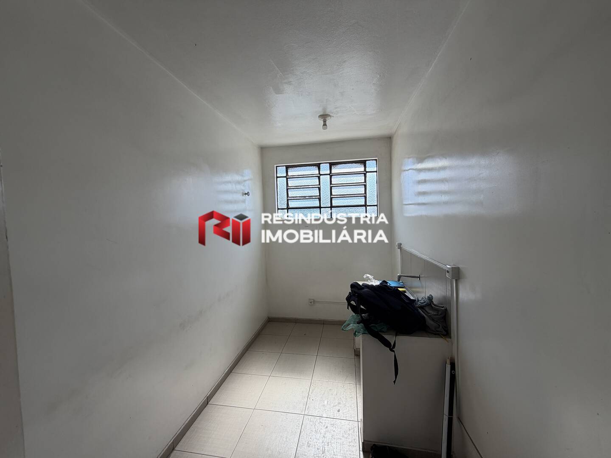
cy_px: 229
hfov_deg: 102.1
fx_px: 247
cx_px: 306
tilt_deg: -1.6
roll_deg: +1.8
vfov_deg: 85.7
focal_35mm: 14
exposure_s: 1/275
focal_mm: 2.22
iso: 50
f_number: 2.2
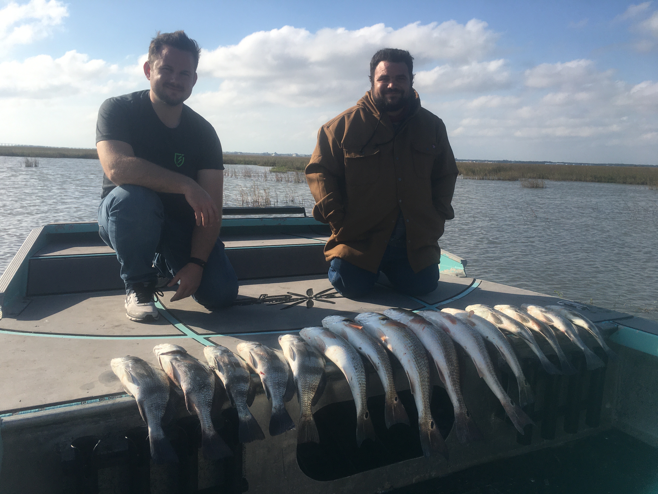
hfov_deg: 61.7
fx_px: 551
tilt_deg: -7.9
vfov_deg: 48.2
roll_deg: -2.9
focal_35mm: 29
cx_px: 329
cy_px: 247
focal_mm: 4.15
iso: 25
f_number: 2.2
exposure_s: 1/1832
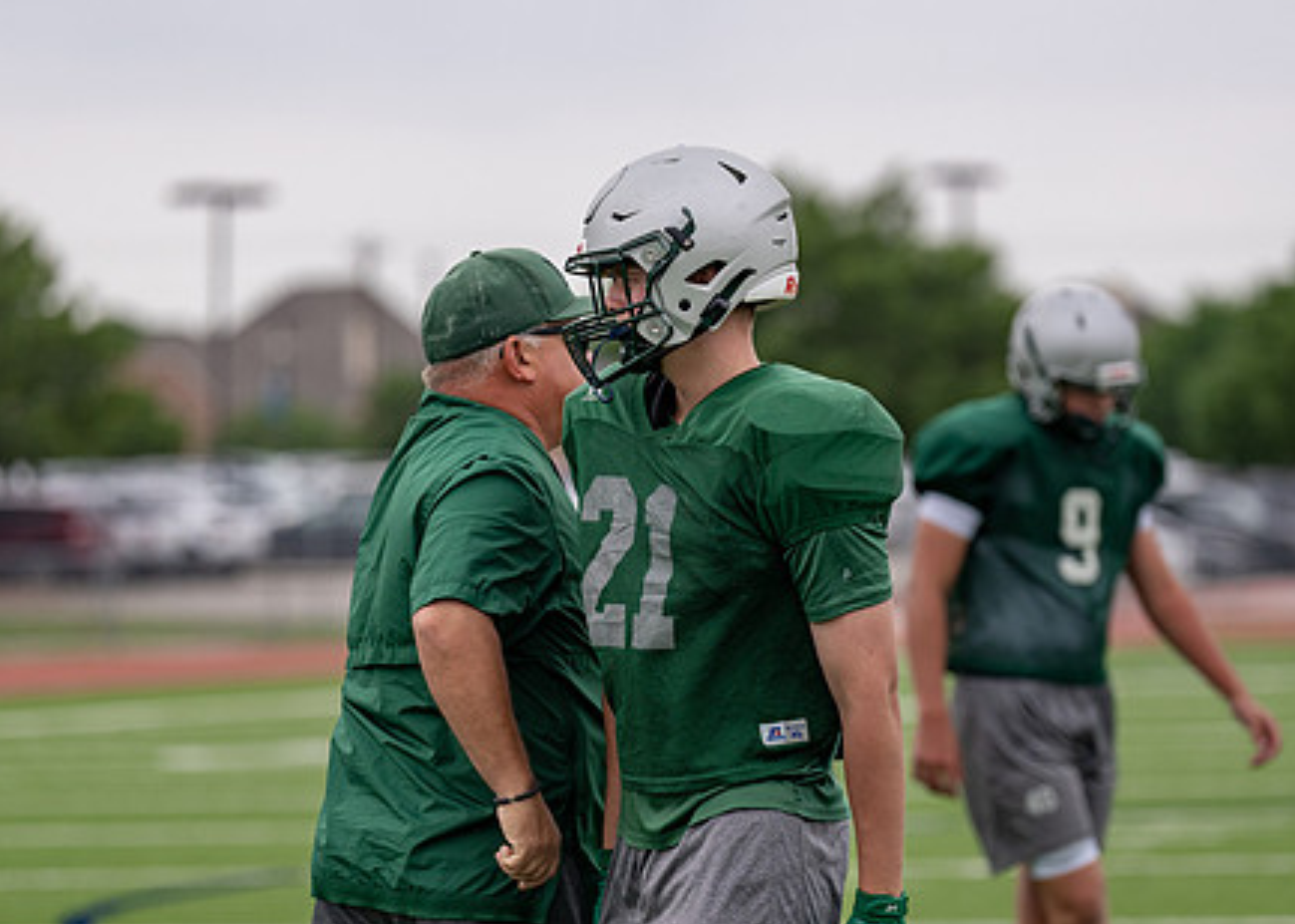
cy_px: 547
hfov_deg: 9.4
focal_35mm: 214
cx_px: 691
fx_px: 7868
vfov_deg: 6.7
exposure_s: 1/2500
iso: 200
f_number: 2.8
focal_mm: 148
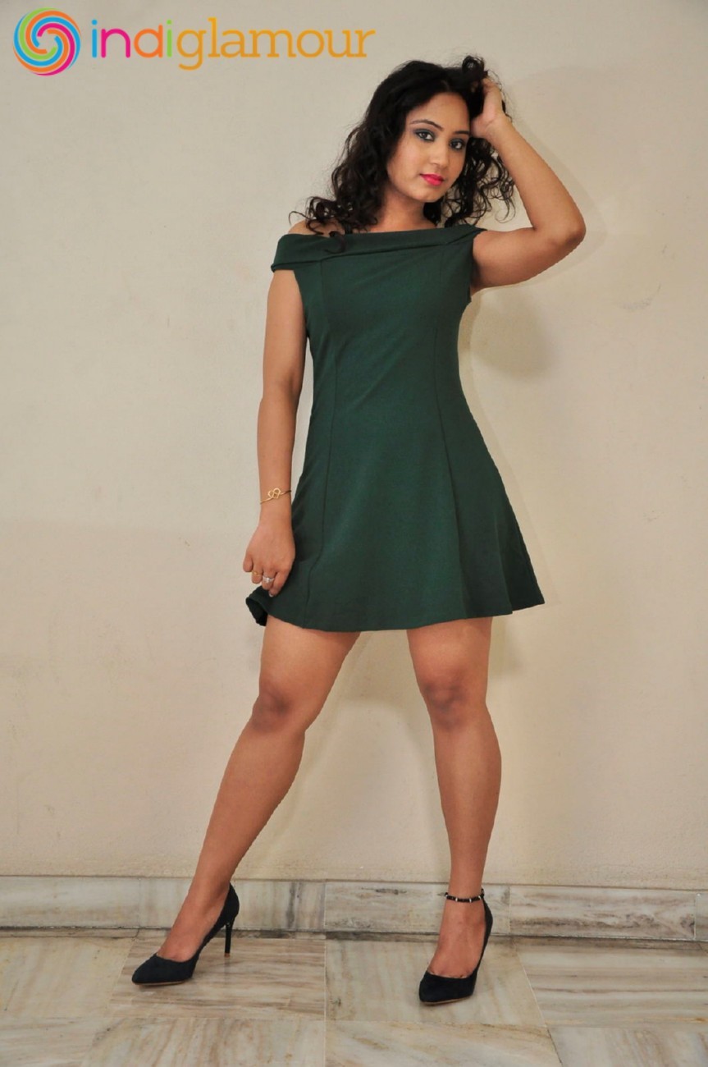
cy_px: 534
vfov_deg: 43.7
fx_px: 1331
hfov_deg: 29.8
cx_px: 354
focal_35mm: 45
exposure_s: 1/125
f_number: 5
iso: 1000
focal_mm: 30
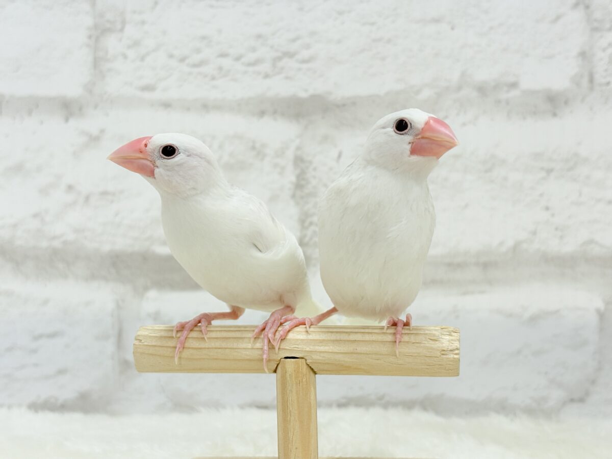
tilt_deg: -1.2
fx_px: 919
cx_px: 306
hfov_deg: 36.8
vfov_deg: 28.0
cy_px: 230
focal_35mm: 52
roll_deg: +1.3
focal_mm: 5.96
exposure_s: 1/50
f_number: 1.6
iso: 25
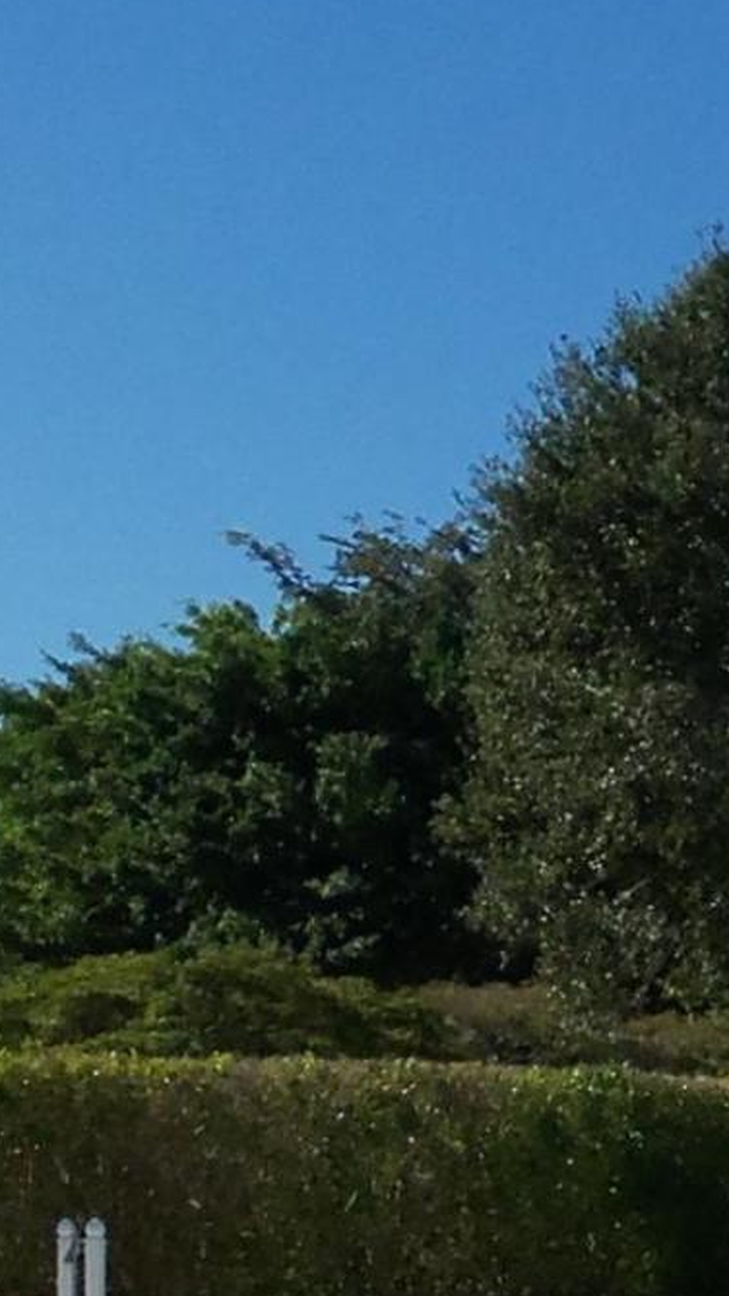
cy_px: 1509
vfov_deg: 15.3
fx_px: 4677
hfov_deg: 8.3
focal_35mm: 136
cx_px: 1664
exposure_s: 1/250
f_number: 8.6
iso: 80
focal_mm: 5.2
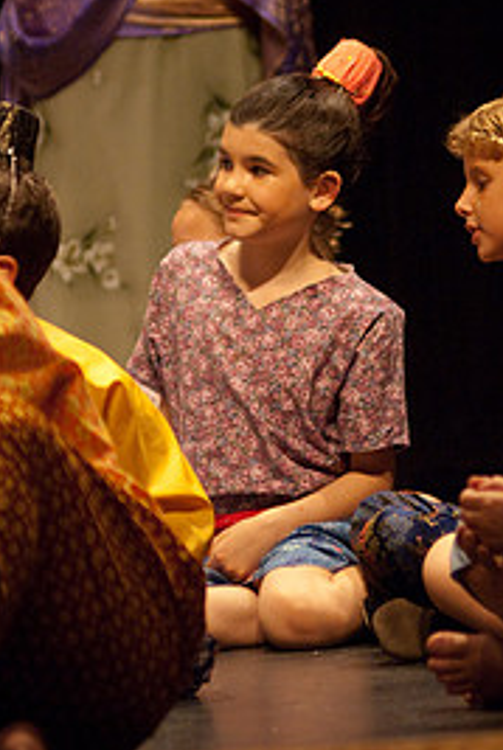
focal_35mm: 202
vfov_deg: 10.1
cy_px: 124
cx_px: 187
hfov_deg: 6.8
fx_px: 4217
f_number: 2.8
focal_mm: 80
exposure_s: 1/125
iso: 1000
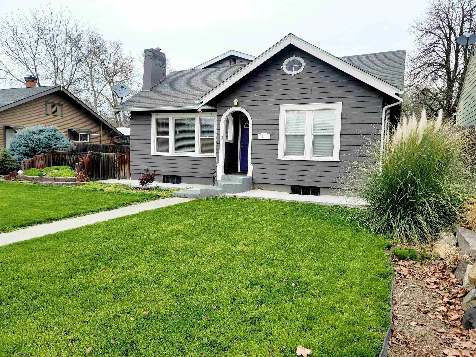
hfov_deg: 69.4
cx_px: 238
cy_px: 178
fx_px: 344
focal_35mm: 25
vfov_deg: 54.9
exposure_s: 1/714
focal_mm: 7
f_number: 1.8
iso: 20
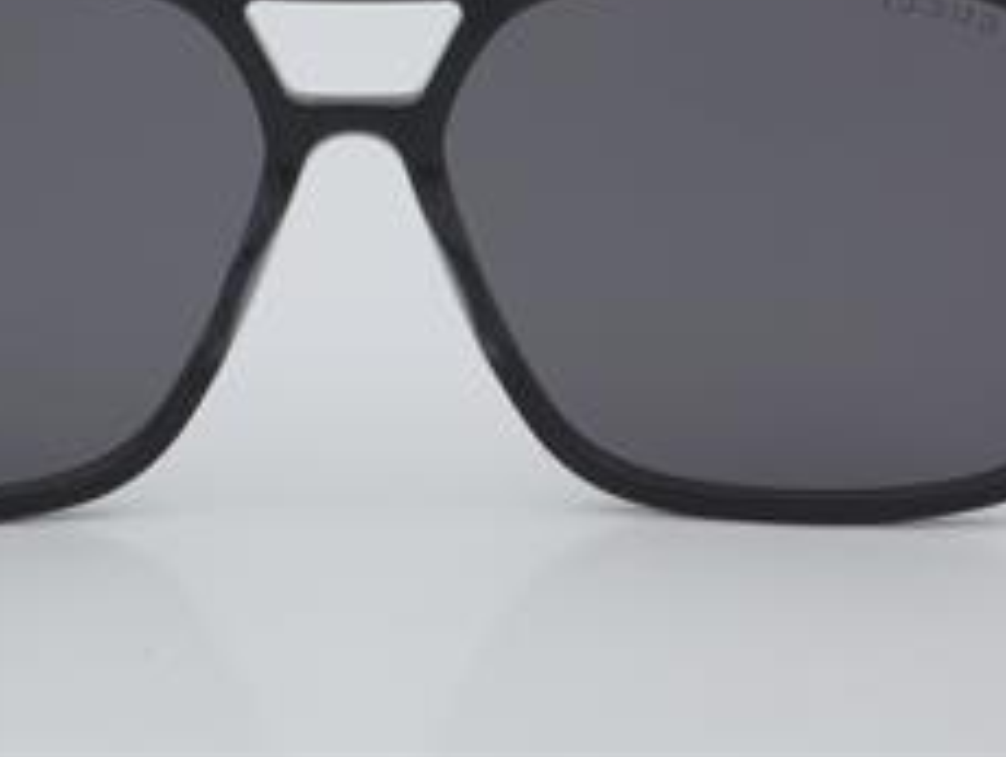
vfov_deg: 10.8
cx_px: 354
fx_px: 4010
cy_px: 179
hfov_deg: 14.3
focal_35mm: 138
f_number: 32
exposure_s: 1/4
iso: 100
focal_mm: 55
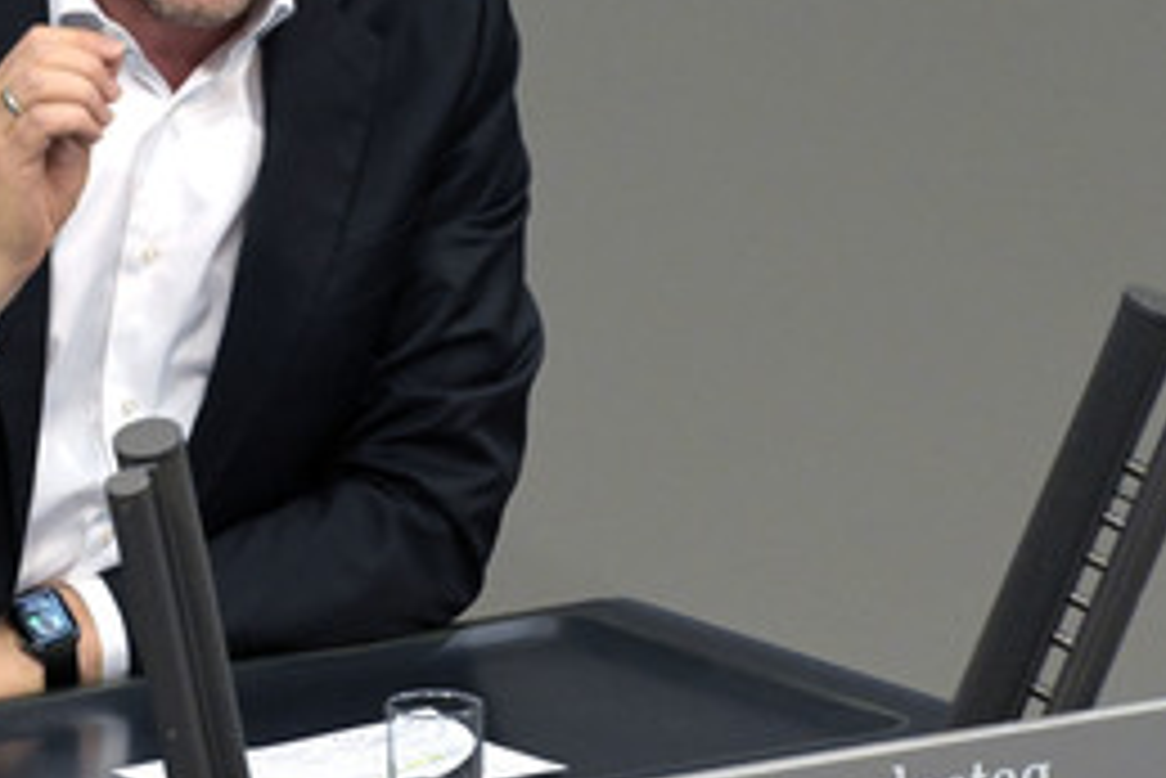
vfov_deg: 1.9
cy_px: 139
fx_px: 23105
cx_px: 160
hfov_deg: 2.9
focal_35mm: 713
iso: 10000
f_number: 5.6
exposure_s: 1/320
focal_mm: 410
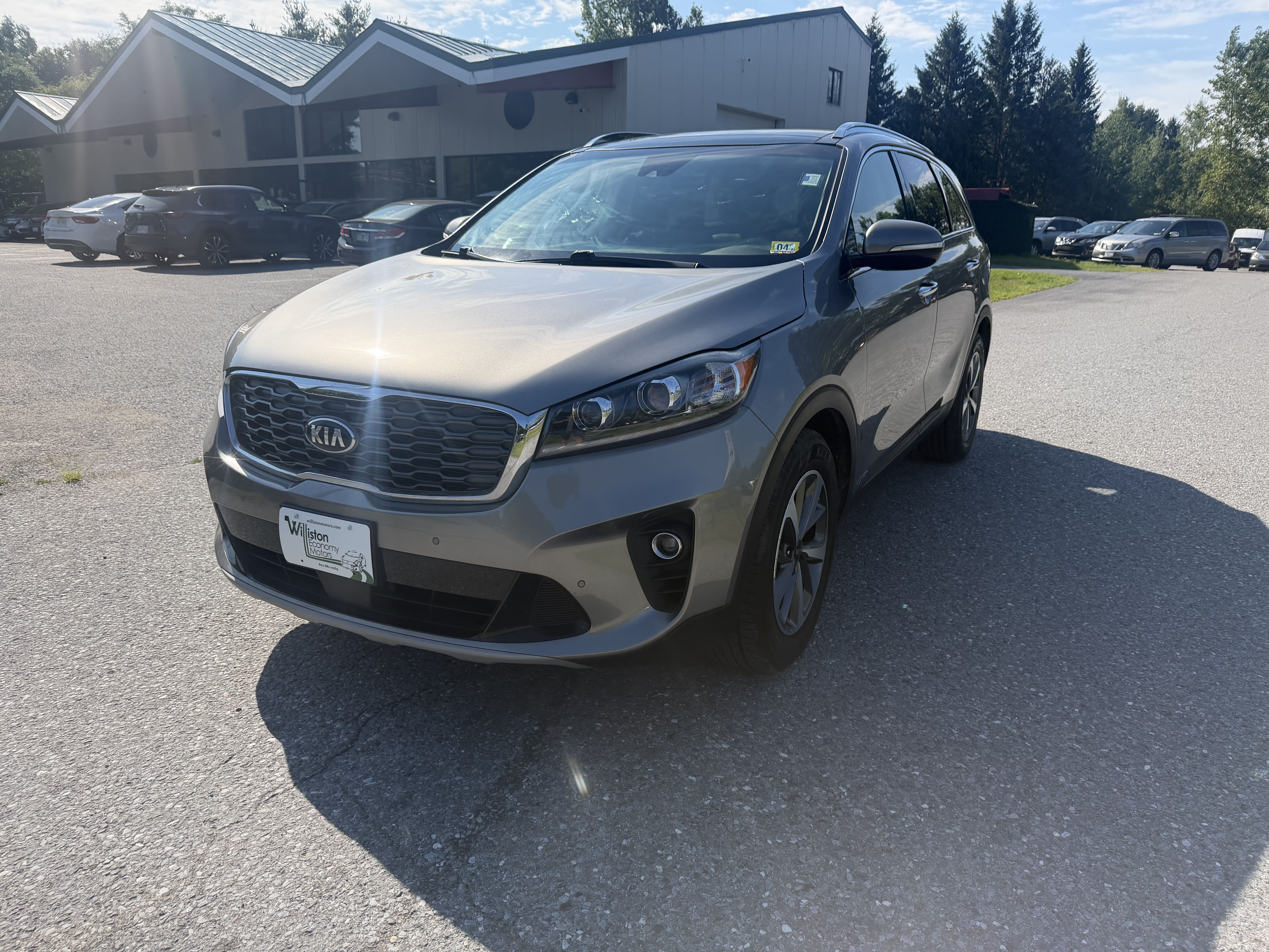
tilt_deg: -14.2
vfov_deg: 56.8
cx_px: 634
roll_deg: -0.5
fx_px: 880
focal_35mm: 24
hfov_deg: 71.6
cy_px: 476
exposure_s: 1/5319
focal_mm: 6.76
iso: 100
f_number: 1.78
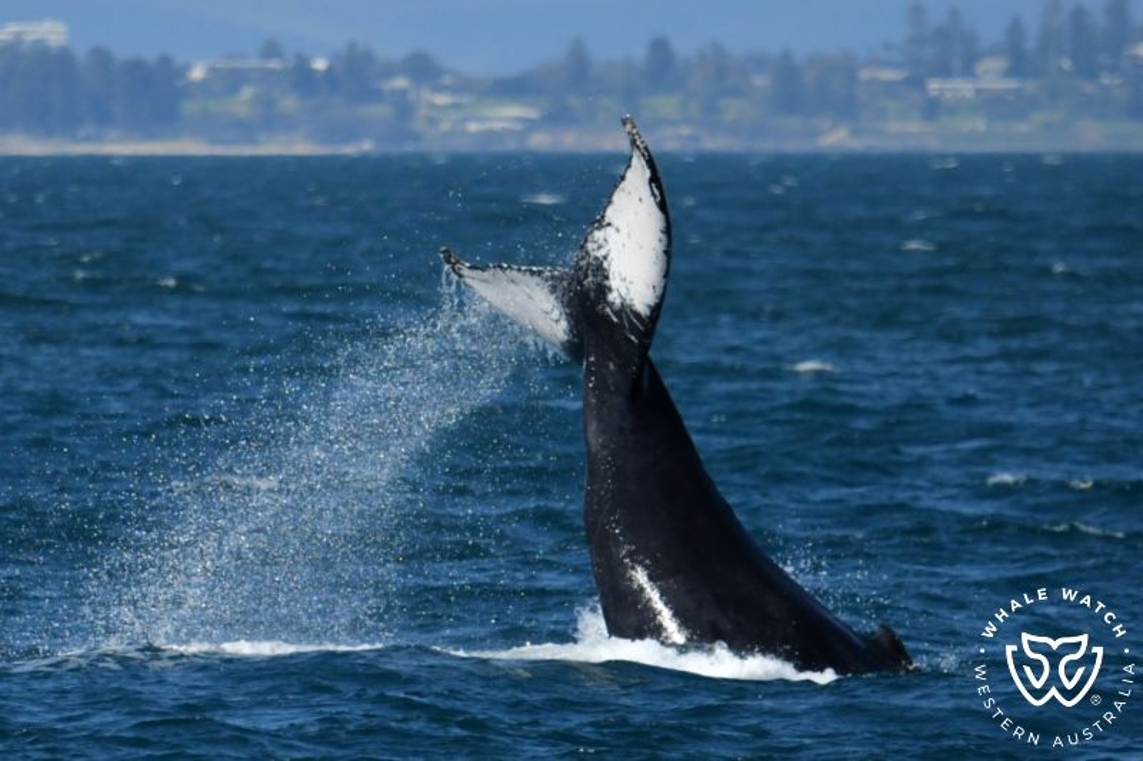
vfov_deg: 2.3
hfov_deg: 3.4
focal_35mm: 600
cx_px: 572
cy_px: 380
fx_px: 19045
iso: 1000
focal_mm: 600
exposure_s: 1/8000
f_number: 6.3
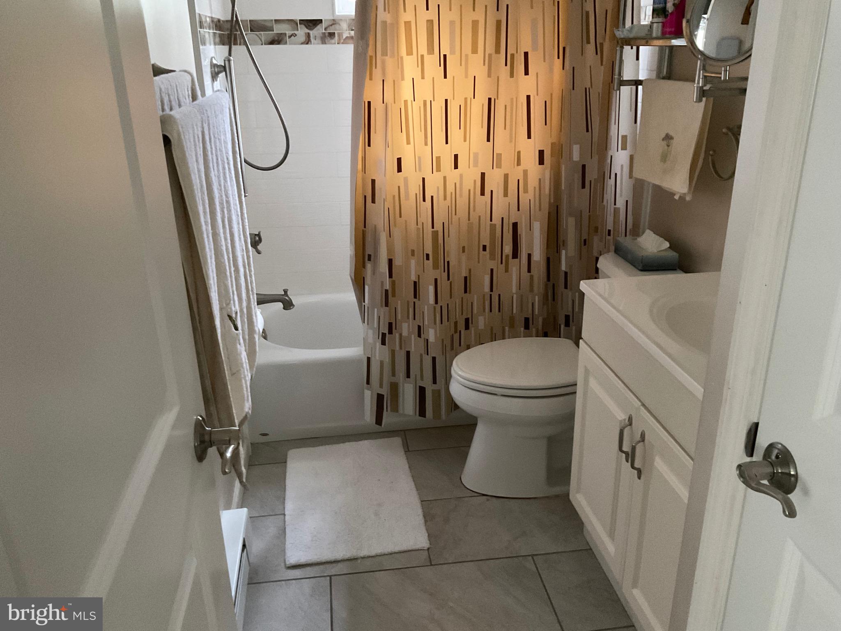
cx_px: 420
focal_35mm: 29
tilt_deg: -21.2
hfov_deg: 61.7
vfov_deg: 48.2
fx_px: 705
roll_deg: +1.1
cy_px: 316
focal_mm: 3
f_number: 1.8
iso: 500
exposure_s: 1/30
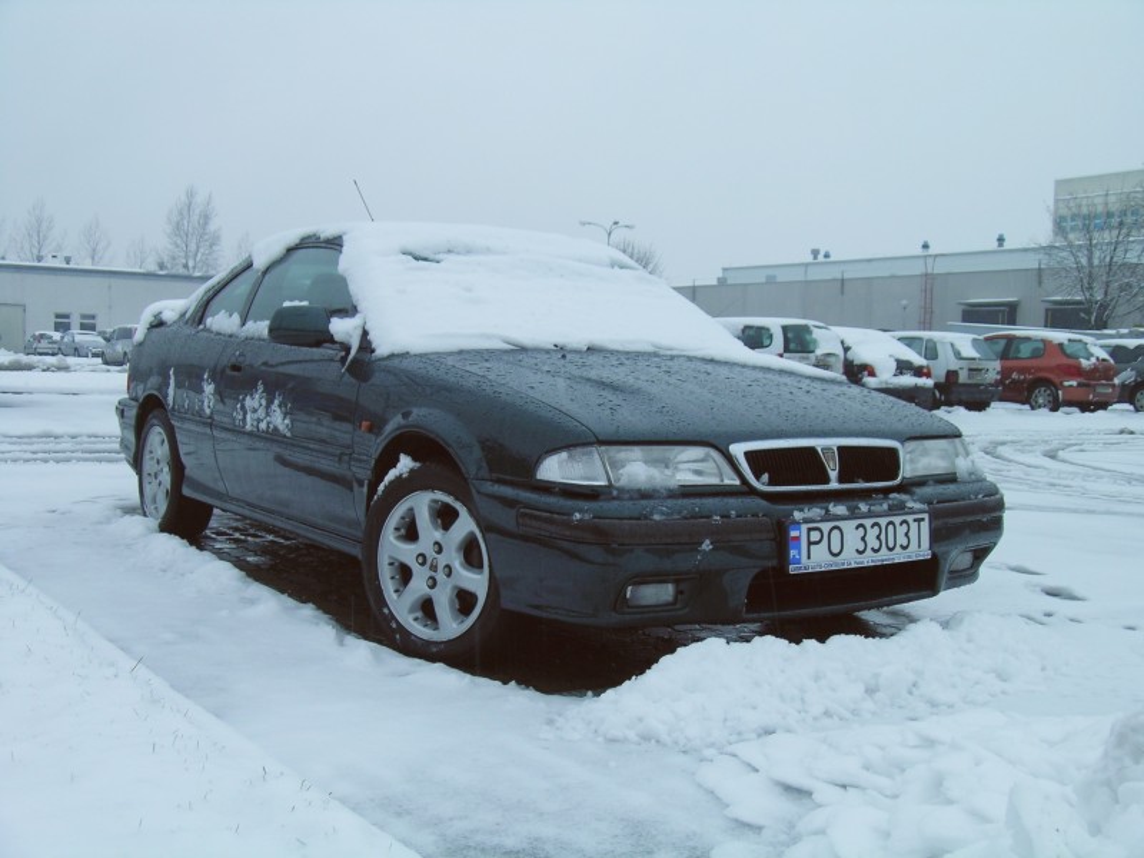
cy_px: 429
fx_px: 1388
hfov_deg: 44.8
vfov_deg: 34.3
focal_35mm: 42
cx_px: 572
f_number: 3.6
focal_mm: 8.7
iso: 50
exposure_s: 1/43.2
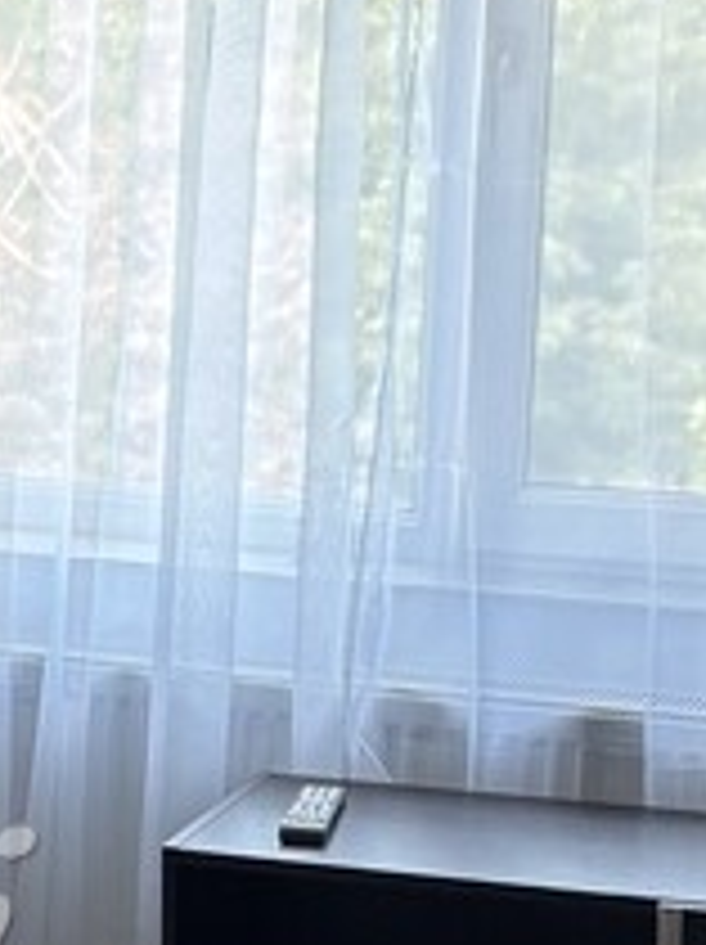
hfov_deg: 11.4
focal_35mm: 127
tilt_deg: -14.1
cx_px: -112
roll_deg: -1.9
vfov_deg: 15.3
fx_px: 3461
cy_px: 868
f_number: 1.6
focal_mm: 5.96
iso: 125
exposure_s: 1/76
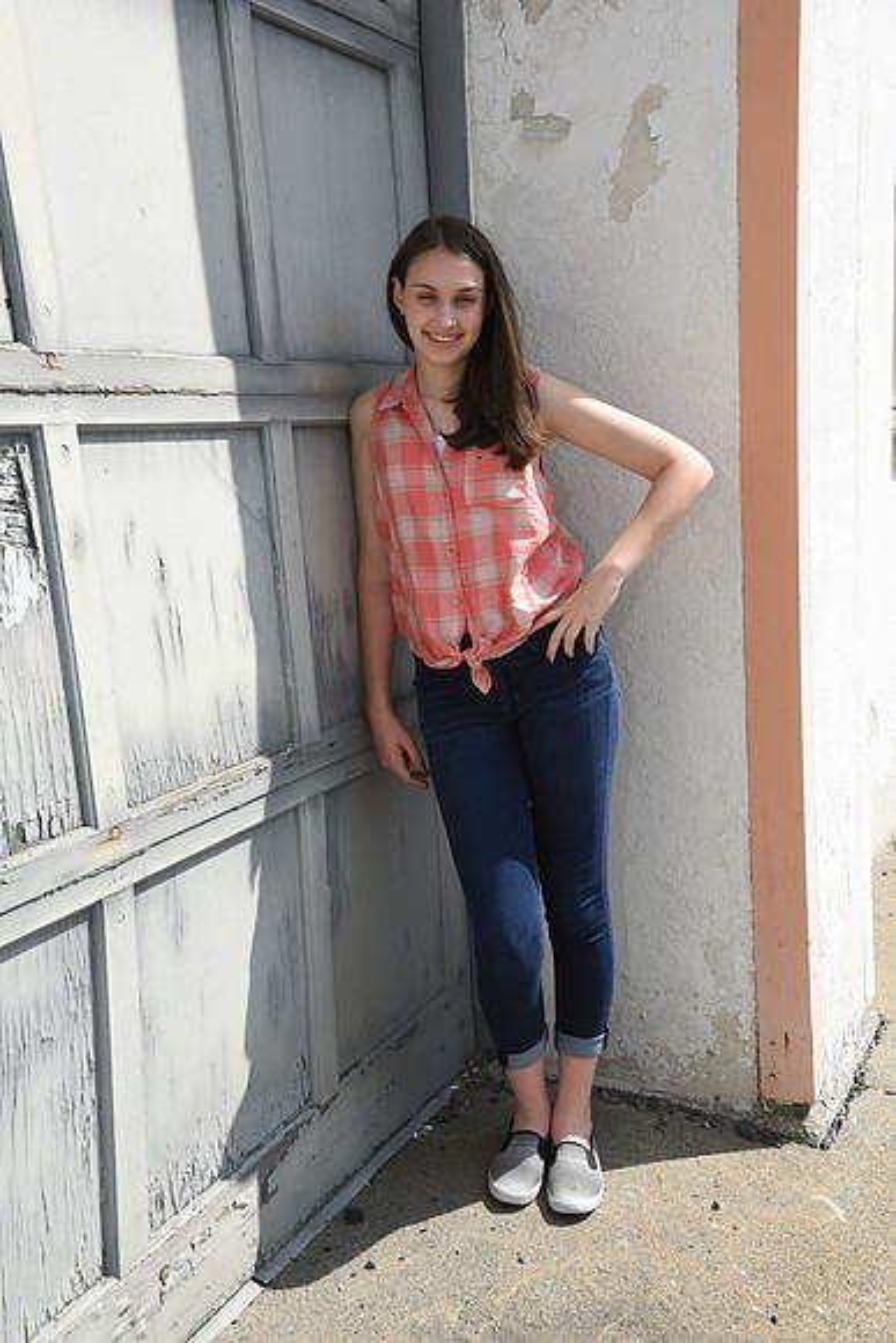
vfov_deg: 50.7
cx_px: 448
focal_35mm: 38
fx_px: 1418
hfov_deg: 35.1
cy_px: 672
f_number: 13
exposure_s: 1/250
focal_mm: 38
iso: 400
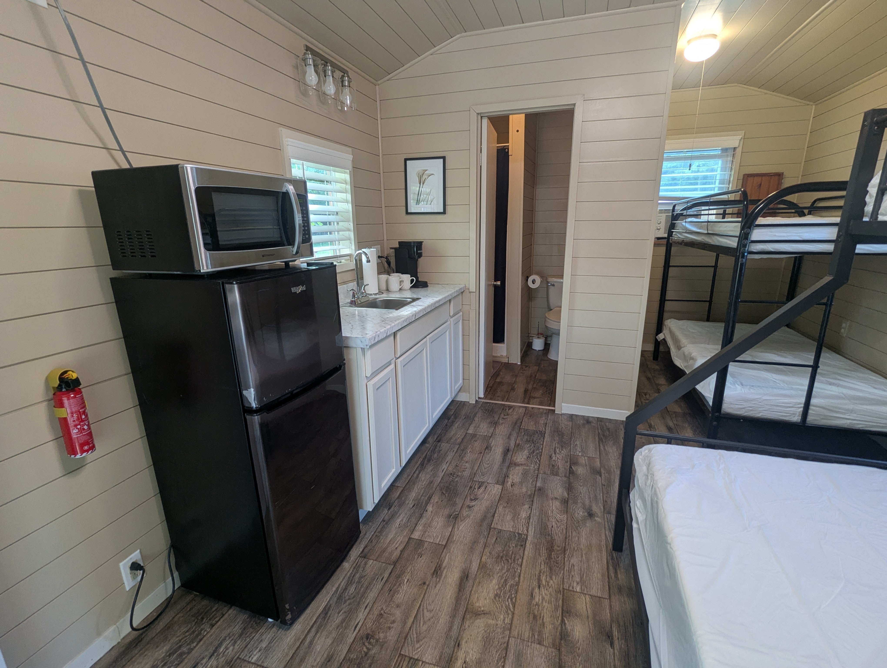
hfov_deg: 94.4
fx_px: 411
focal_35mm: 16
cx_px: 444
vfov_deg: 78.2
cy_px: 334
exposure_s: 1/24
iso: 88
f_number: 2.2
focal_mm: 2.35
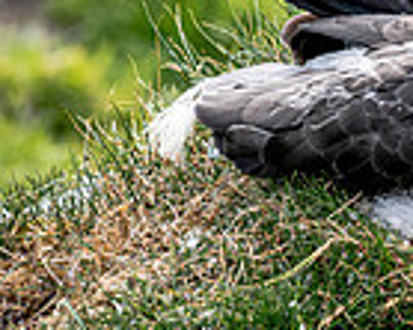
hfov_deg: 1.6
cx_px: 868
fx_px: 14926
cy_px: 90
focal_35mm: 1222
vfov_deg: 1.3
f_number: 8
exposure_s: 1/640
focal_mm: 300
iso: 500
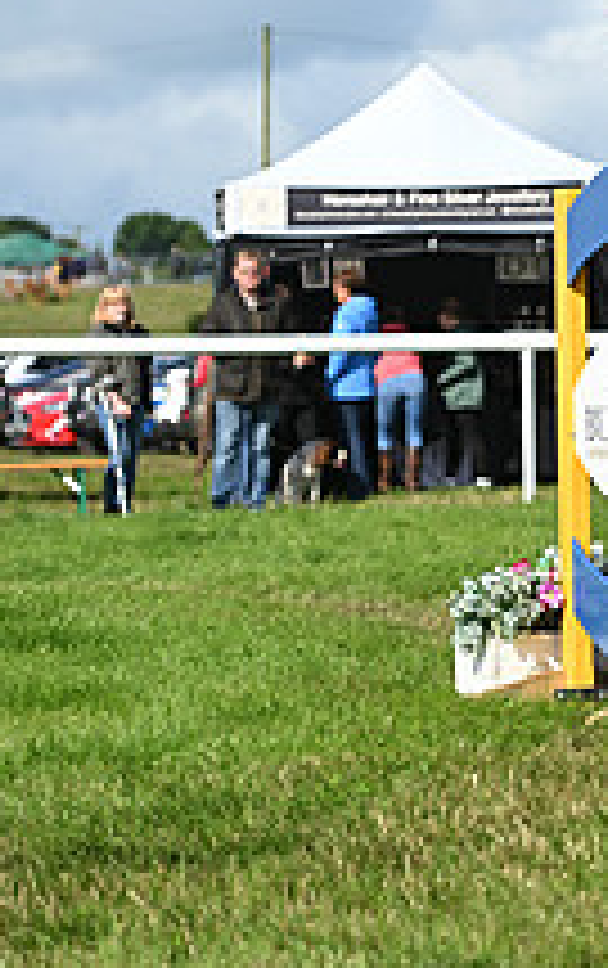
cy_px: 196
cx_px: 1189
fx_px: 7980
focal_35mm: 302
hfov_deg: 4.3
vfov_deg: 6.9
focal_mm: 110
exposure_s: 1/1250
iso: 140
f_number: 4.5
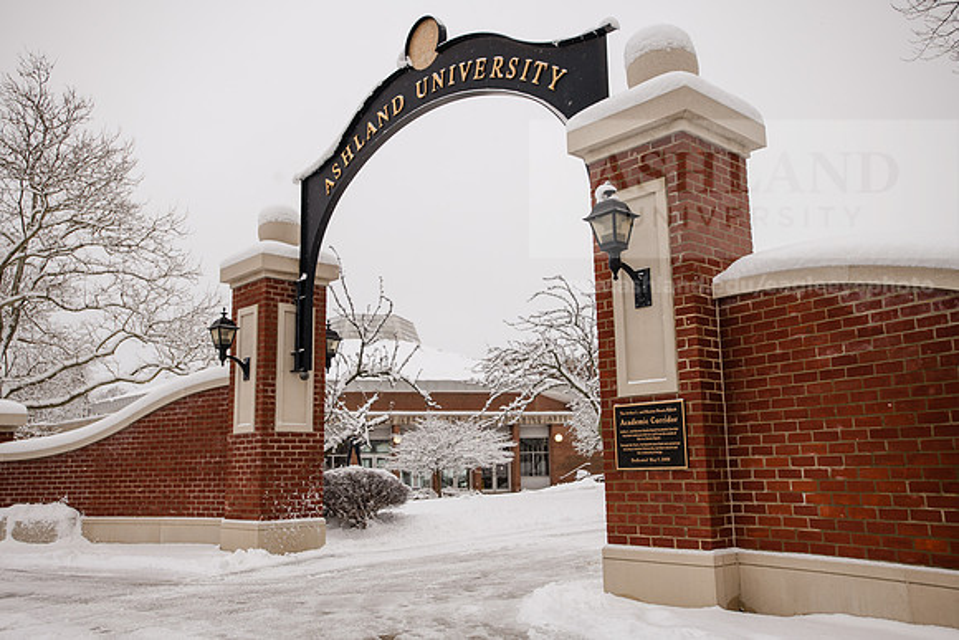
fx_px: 853
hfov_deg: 58.7
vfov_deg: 41.1
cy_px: 320
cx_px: 480
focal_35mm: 32
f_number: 5
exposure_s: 1/500
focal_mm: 32
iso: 200
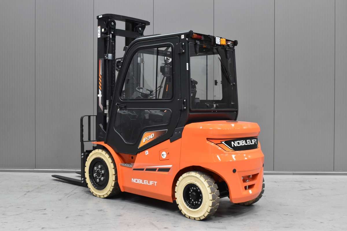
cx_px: 174
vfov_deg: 31.9
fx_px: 405
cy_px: 116
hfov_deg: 46.4
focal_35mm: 42
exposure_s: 1/25
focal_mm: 28
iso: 1250
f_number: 7.1
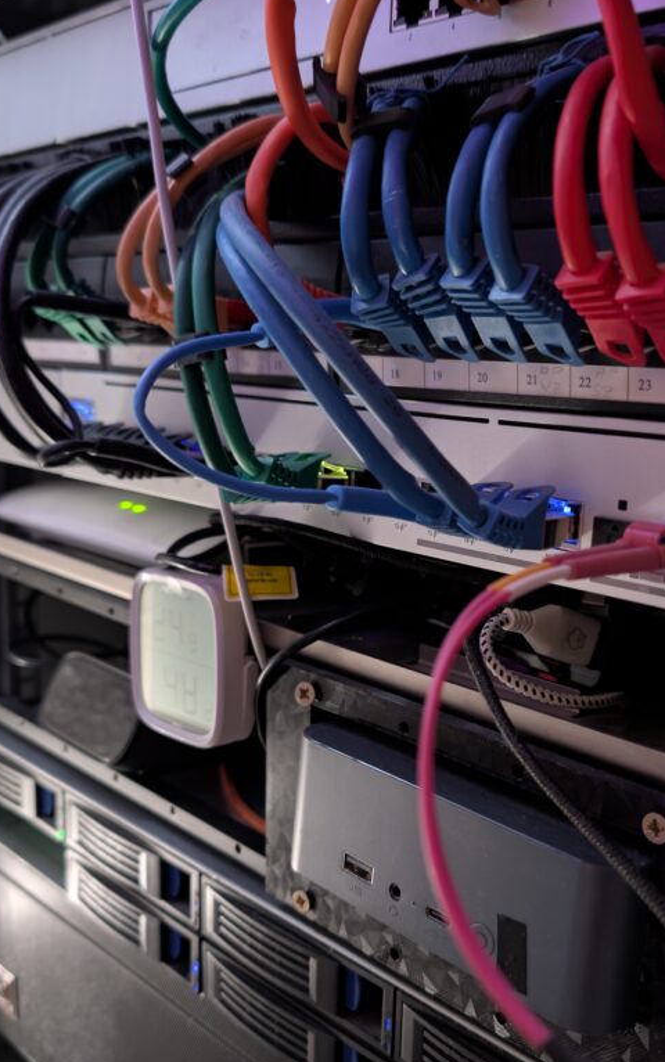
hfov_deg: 37.1
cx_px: 405
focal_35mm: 34
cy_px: 591
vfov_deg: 56.5
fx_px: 985
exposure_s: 1/14.4
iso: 466
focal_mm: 6.9
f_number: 1.68
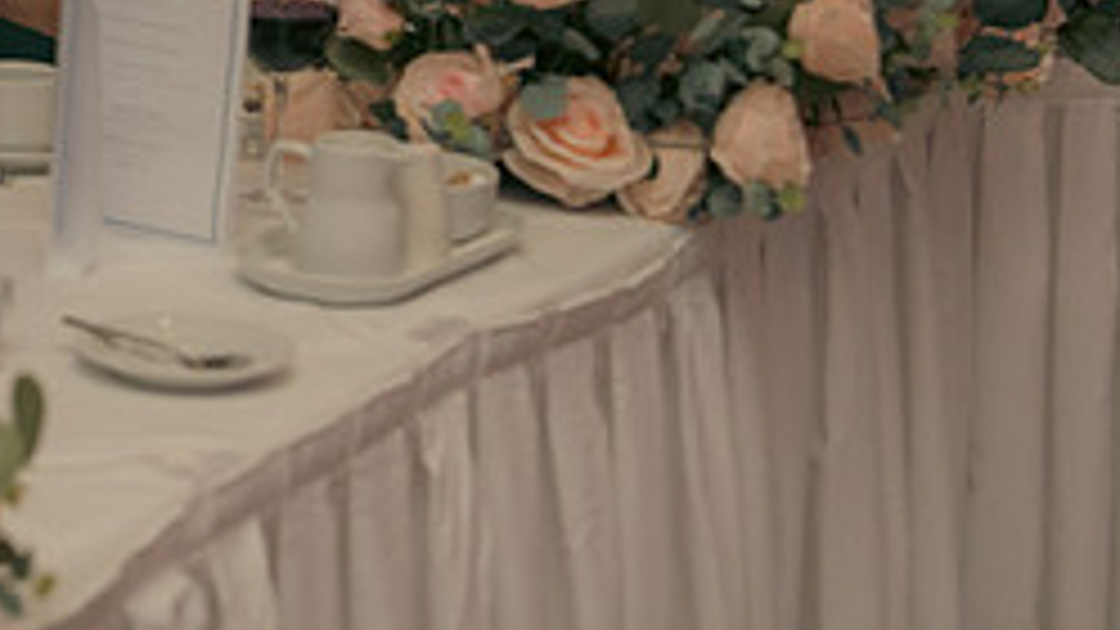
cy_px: -227
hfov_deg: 12.4
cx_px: 4
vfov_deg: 7.0
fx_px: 5078
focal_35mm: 171
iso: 2500
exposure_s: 1/160
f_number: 3.5
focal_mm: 70
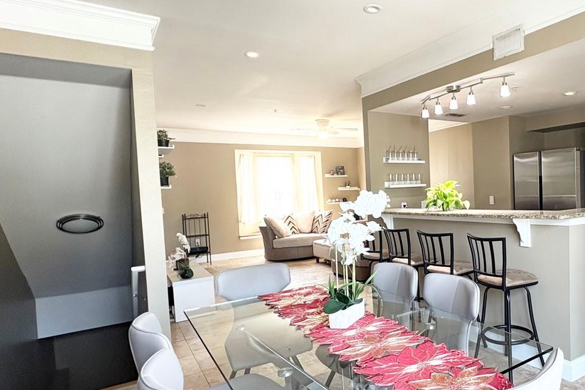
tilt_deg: -2.8
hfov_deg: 67.0
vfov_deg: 51.2
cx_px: 439
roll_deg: +2.1
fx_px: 406
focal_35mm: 25
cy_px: 205
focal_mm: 2.22
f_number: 2.2
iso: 250
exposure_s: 1/60
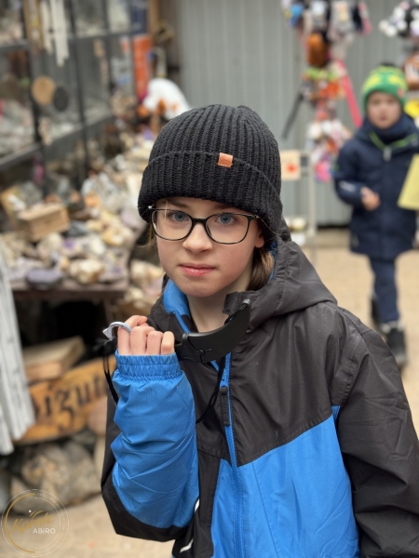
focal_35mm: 48
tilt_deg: -18.8
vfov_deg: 39.7
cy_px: 279
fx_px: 775
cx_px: 210
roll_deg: +2.5
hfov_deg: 30.3
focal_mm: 6.86
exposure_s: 1/60
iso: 160
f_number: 1.78
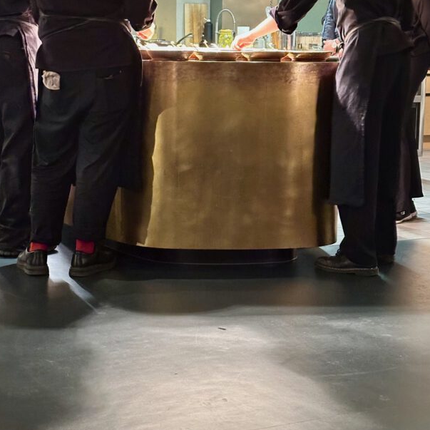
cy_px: 155
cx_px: 176
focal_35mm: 72
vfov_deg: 23.9
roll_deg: -0.5
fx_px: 1012
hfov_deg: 24.0
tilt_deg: -6.2
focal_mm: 6.86
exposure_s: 1/33
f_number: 1.78
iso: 400
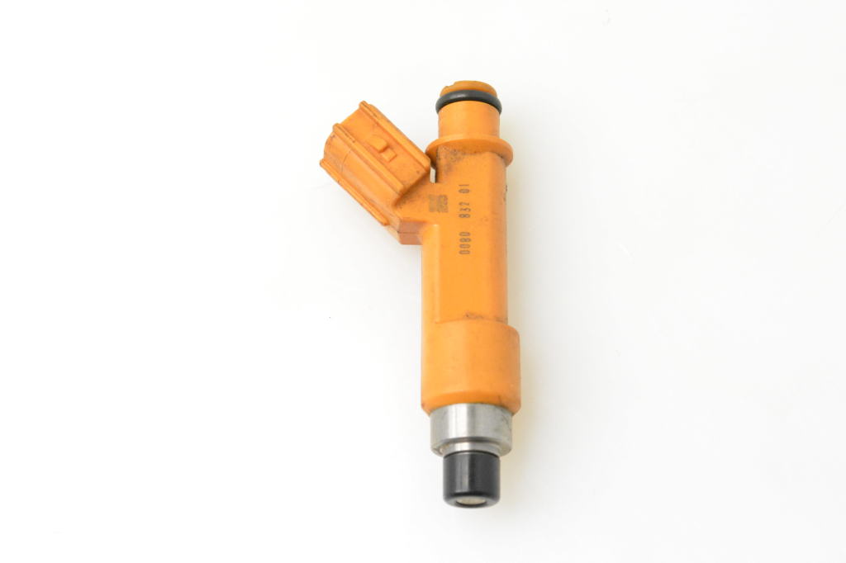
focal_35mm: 82
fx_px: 1938
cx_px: 423
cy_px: 282
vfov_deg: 16.5
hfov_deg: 24.6
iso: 6400
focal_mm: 55
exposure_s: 1/250
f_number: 8
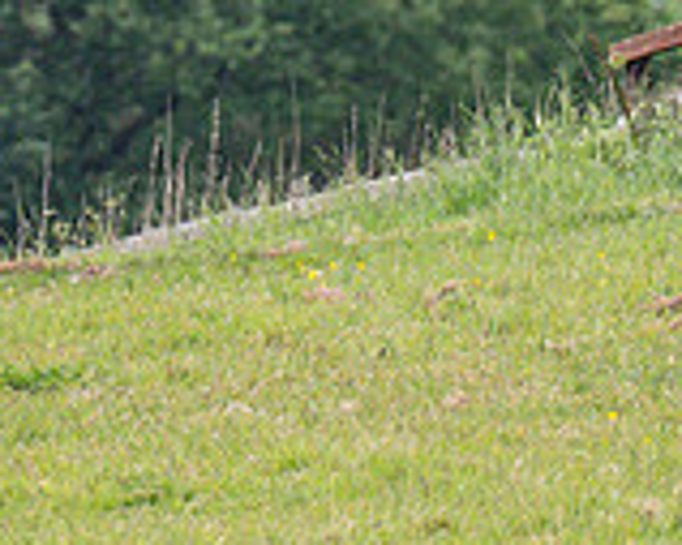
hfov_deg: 1.0
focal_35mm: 1863
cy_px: -122
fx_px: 37581
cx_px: 78
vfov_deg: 0.8
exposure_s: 1/1600
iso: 400
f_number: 5
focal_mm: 200
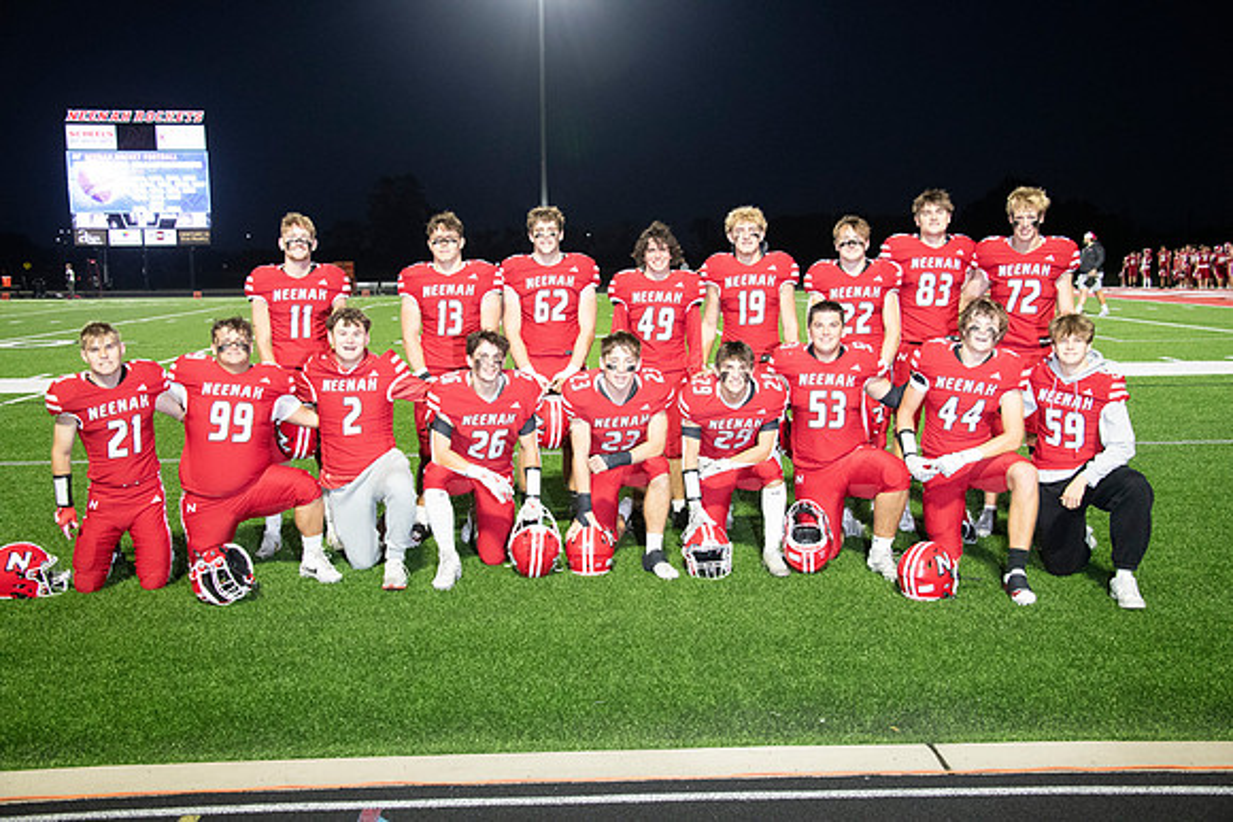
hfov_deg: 48.4
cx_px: 616
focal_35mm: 40
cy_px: 411
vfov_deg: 33.4
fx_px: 1370
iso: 5000
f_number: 5.6
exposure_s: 1/160
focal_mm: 40
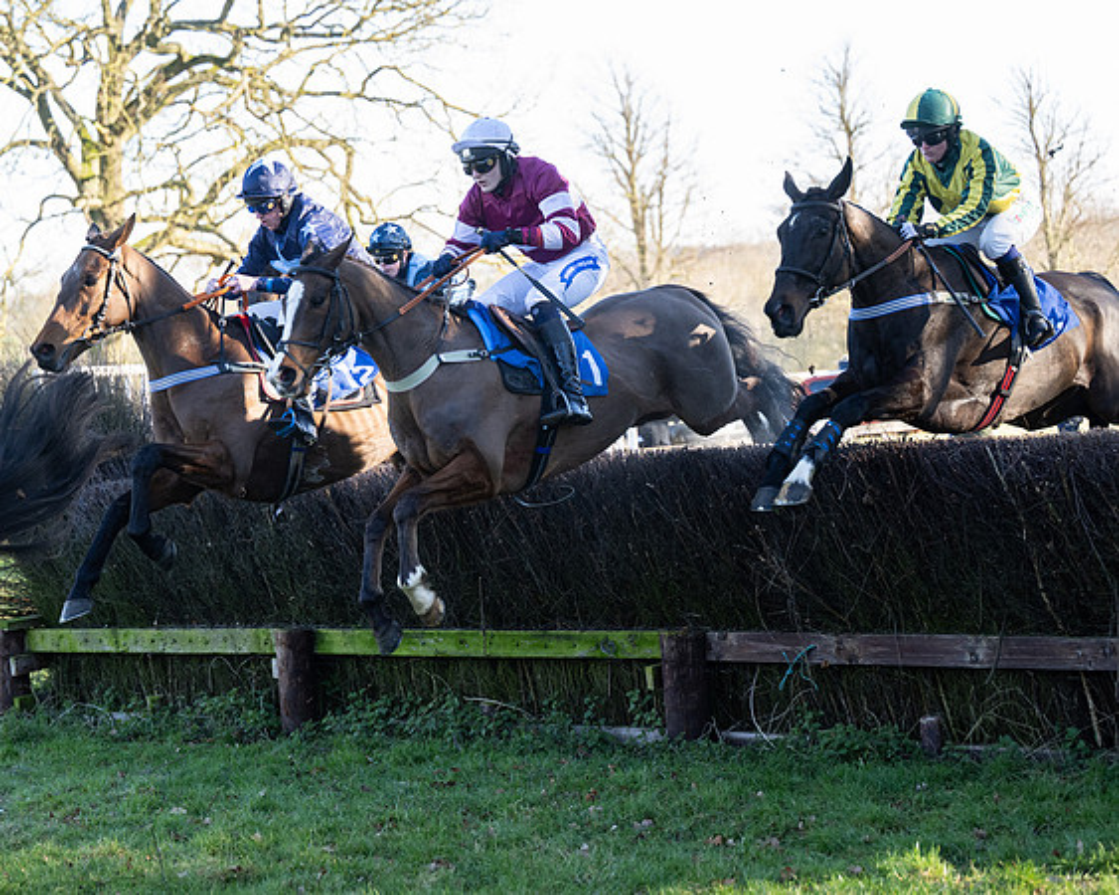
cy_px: 465
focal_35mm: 86
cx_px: 394
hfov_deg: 22.2
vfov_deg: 17.9
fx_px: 2836
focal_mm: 70
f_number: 2.8
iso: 800
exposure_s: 1/1250
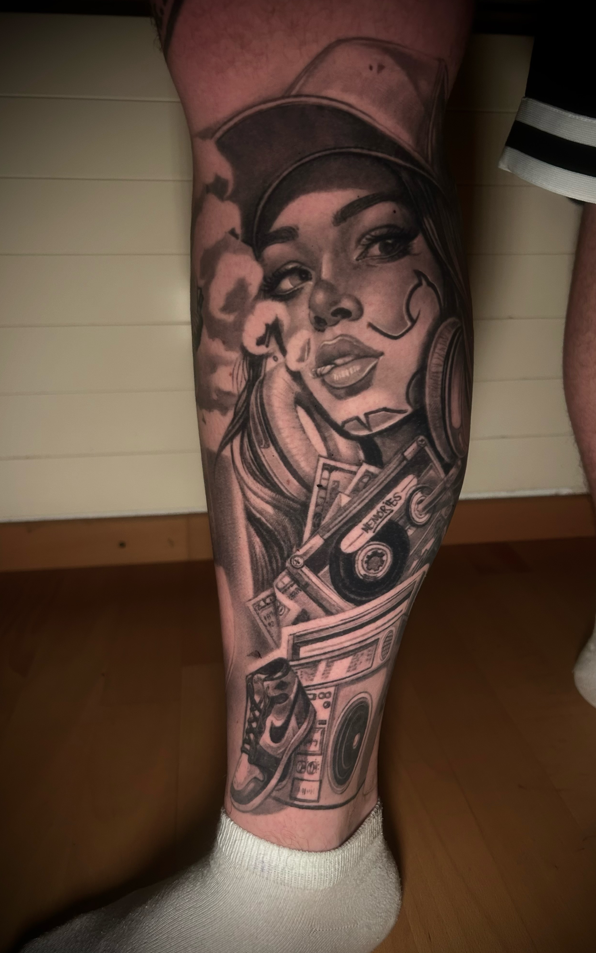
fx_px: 728
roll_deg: -0.2
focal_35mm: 28
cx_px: 331
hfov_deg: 44.5
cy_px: 472
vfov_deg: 66.5
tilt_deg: -18.4
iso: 200
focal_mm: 5.7
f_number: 1.5
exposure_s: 1/50
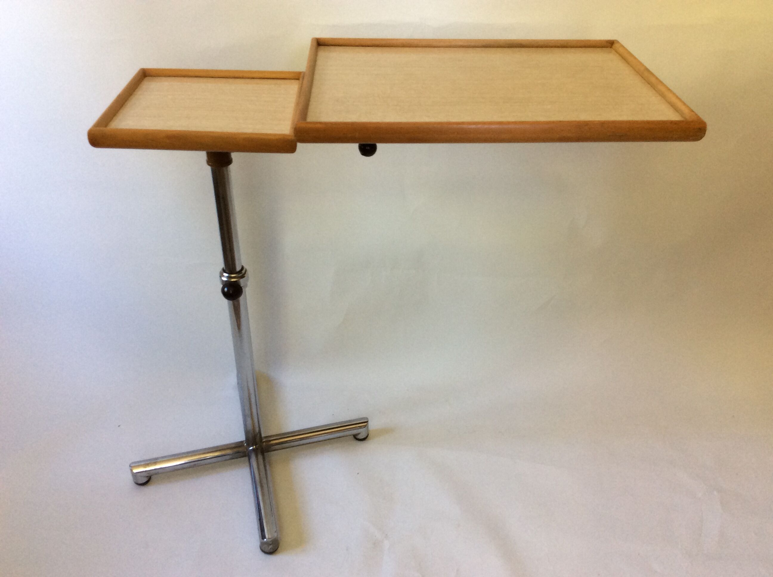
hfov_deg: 56.9
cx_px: 386
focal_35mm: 32
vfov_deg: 44.1
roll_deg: +1.0
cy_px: 288
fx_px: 714
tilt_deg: -36.2
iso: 64
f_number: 2.4
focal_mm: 3.3
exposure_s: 1/25
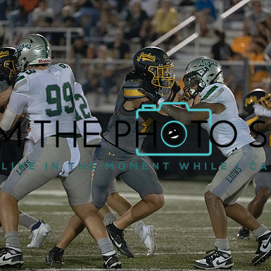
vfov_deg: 3.9
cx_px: 152
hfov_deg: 3.9
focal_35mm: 451
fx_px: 3995
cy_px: 136
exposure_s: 1/1000
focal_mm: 352
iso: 25600
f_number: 5.6
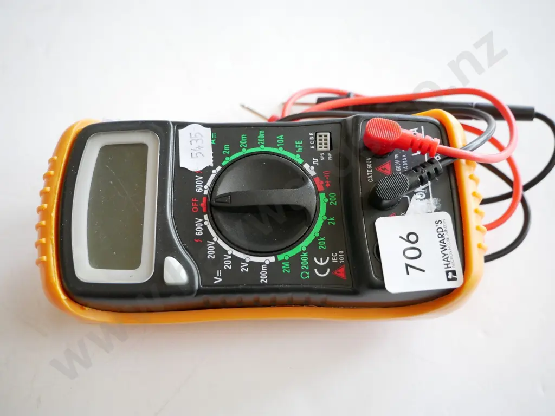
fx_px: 545
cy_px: 208
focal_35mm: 34
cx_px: 278
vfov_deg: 41.8
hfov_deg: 54.0
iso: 1250
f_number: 4
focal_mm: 17
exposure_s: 1/60
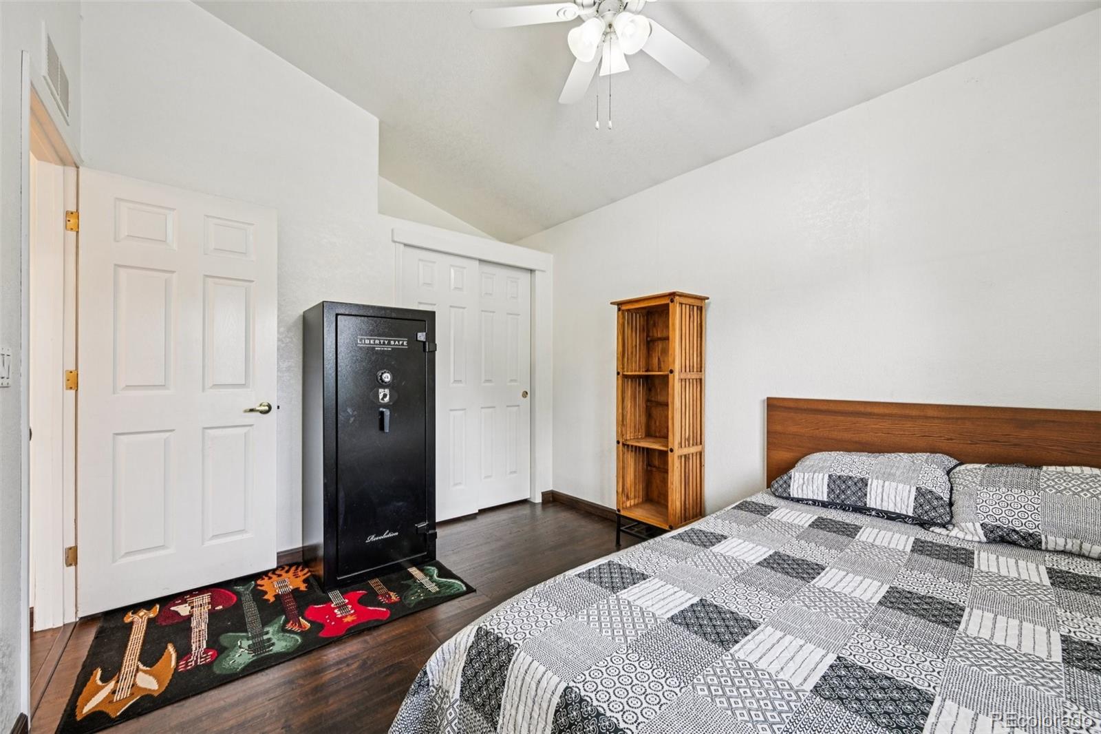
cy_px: 367
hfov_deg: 104.3
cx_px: 550
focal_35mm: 14
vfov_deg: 81.2
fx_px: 428
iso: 400
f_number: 8
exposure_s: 1/10
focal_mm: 14
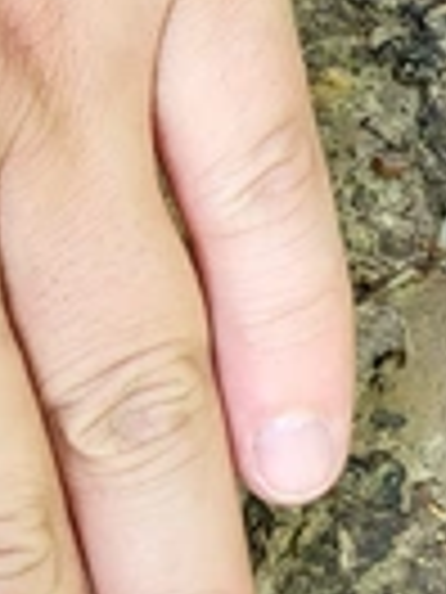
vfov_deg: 15.6
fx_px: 2165
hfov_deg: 11.3
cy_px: 130
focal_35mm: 126
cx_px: 680
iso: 64
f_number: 1.8
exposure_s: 1/100
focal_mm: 5.4
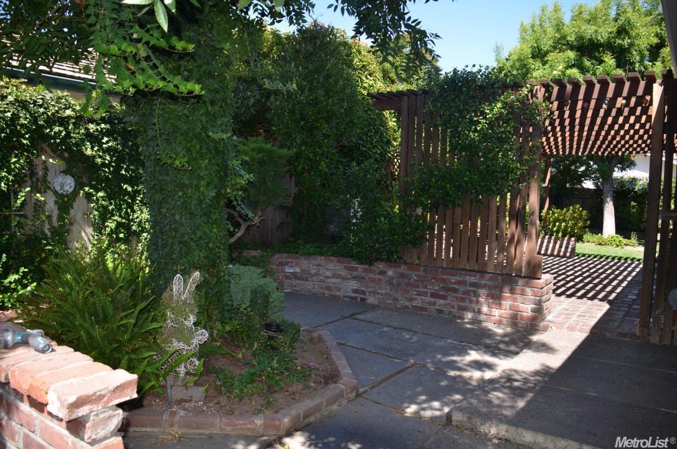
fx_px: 507
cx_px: 338
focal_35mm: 27
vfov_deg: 47.7
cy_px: 224
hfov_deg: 67.5
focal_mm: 18
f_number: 4
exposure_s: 1/250
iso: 100
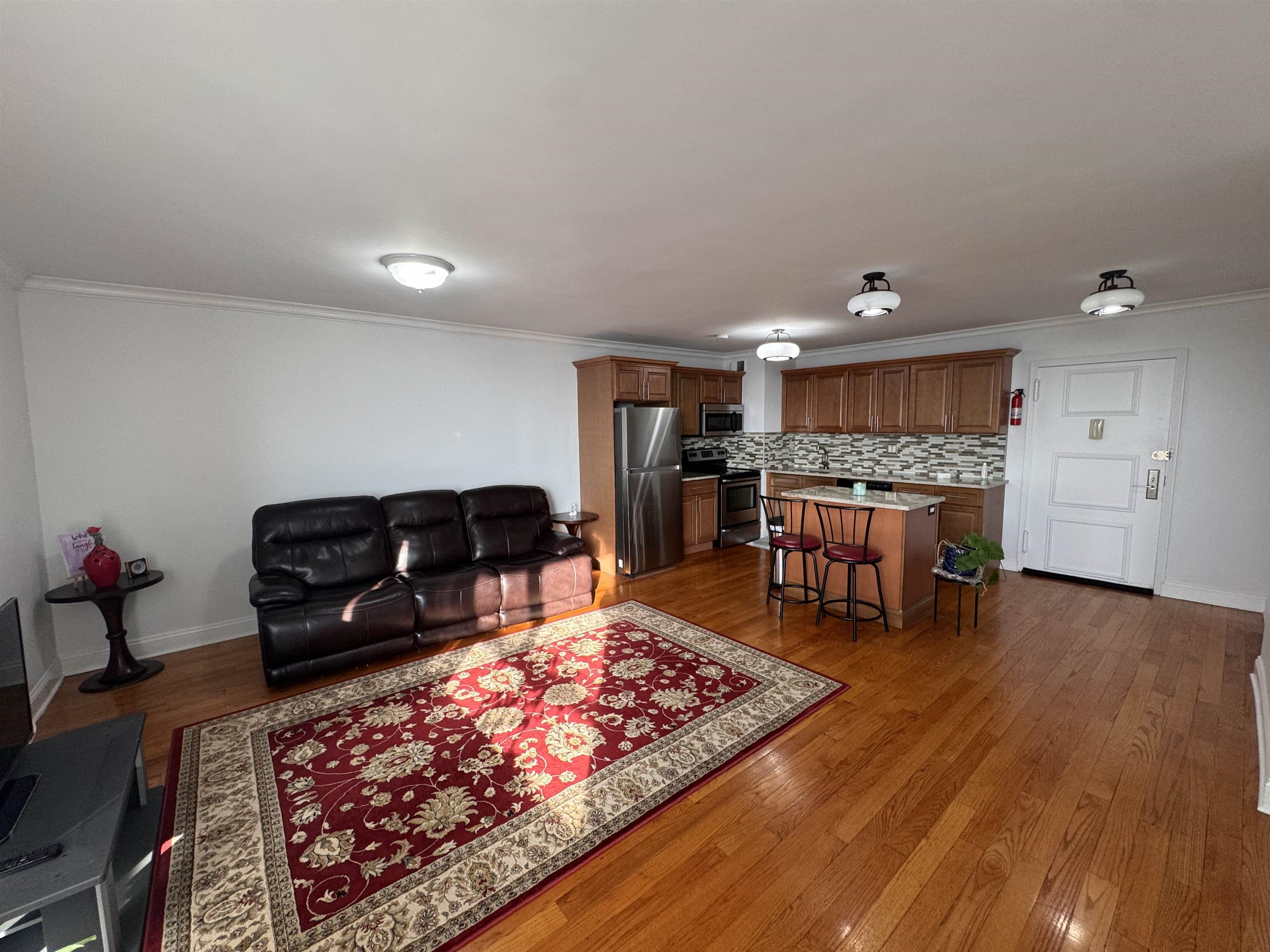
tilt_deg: -6.2
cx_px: 635
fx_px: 514
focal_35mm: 14
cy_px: 476
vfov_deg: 85.7
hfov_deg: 102.1
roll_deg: +0.5
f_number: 2.2
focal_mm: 2.22
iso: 160
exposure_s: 1/120
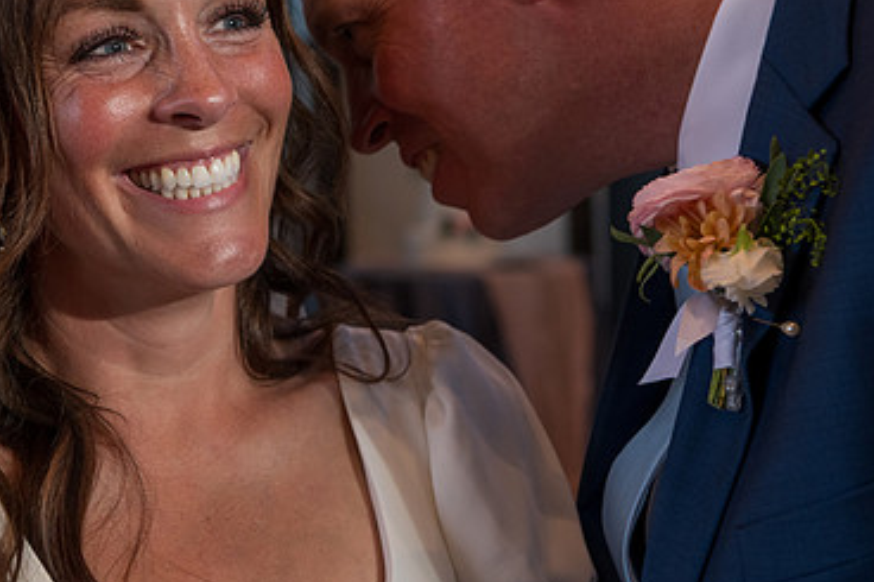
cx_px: 318
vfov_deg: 16.6
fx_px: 1990
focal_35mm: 82
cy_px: 162
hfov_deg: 24.7
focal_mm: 52
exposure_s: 1/125
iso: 3200
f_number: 5
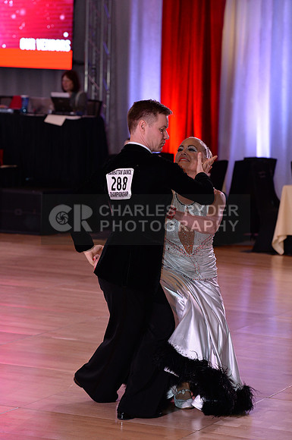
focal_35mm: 125
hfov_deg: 10.9
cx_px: 146
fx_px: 1525
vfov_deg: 16.4
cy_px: 220
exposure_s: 1/250
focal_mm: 125
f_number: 5.6
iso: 2000
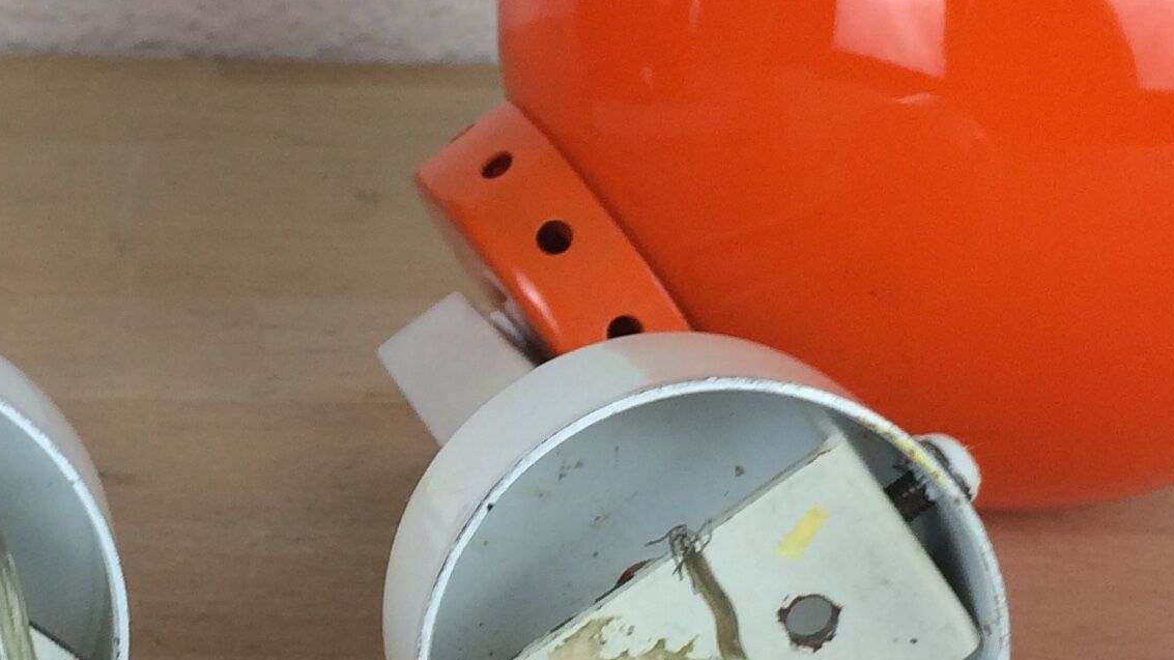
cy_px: 268
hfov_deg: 23.1
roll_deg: -1.4
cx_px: 224
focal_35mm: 91
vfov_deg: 13.3
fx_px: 2832
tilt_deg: -16.6
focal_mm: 4.15
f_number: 2.2
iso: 50
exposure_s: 1/100
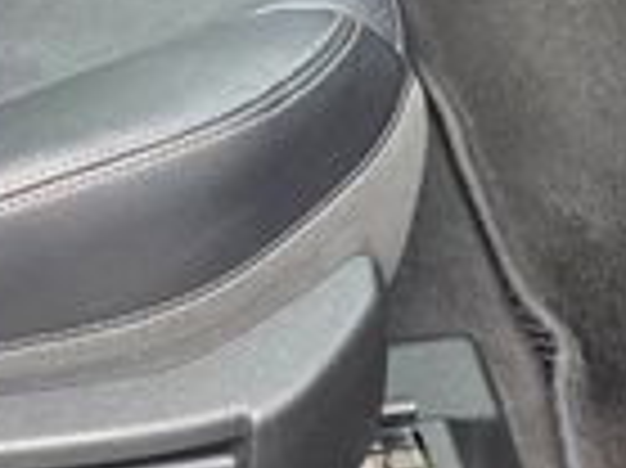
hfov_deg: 18.3
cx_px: 77
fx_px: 1915
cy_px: -320
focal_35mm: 106
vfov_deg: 12.9
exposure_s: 1/120
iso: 160
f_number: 1.7
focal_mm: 6.3
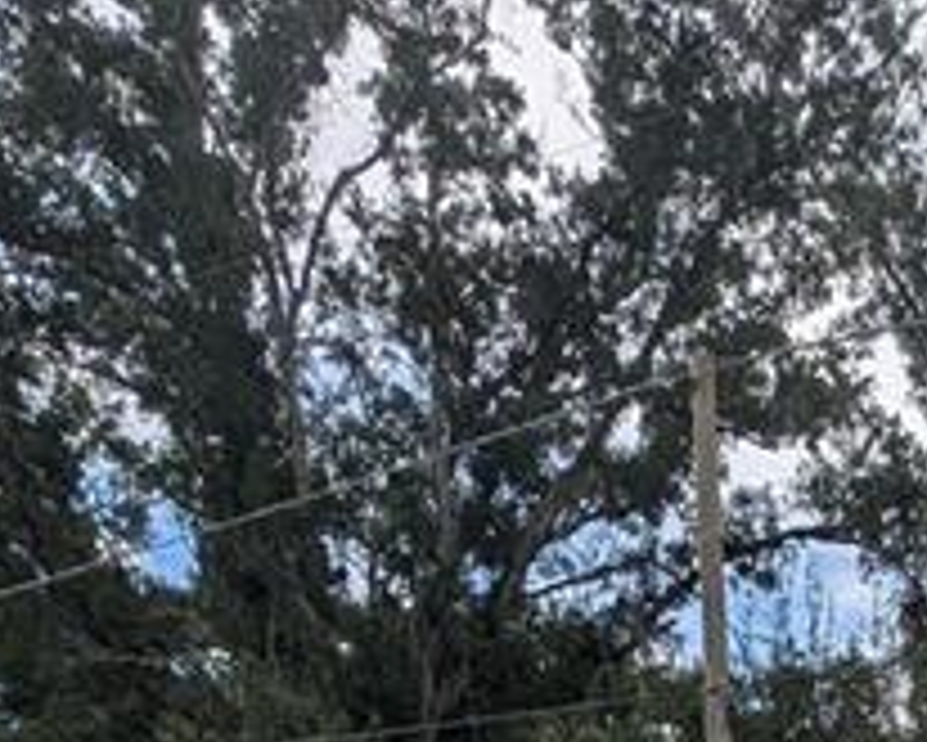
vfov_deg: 20.8
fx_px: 1592
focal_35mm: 58
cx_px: 950
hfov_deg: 30.0
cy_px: 1219
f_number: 1.95
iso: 43
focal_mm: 2.23
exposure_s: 1/1361
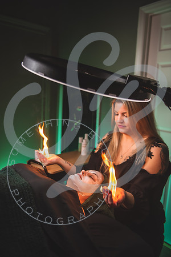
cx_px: 86
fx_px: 228
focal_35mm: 32
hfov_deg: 41.1
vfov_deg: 58.7
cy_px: 128
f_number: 2.8
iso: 200
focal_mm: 32
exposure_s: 1/200
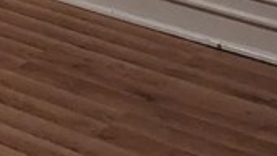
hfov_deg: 12.0
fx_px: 1154
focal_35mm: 157
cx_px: -302
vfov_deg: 6.9
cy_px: -338
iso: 755
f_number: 1.85
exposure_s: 1/120
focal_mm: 6.81
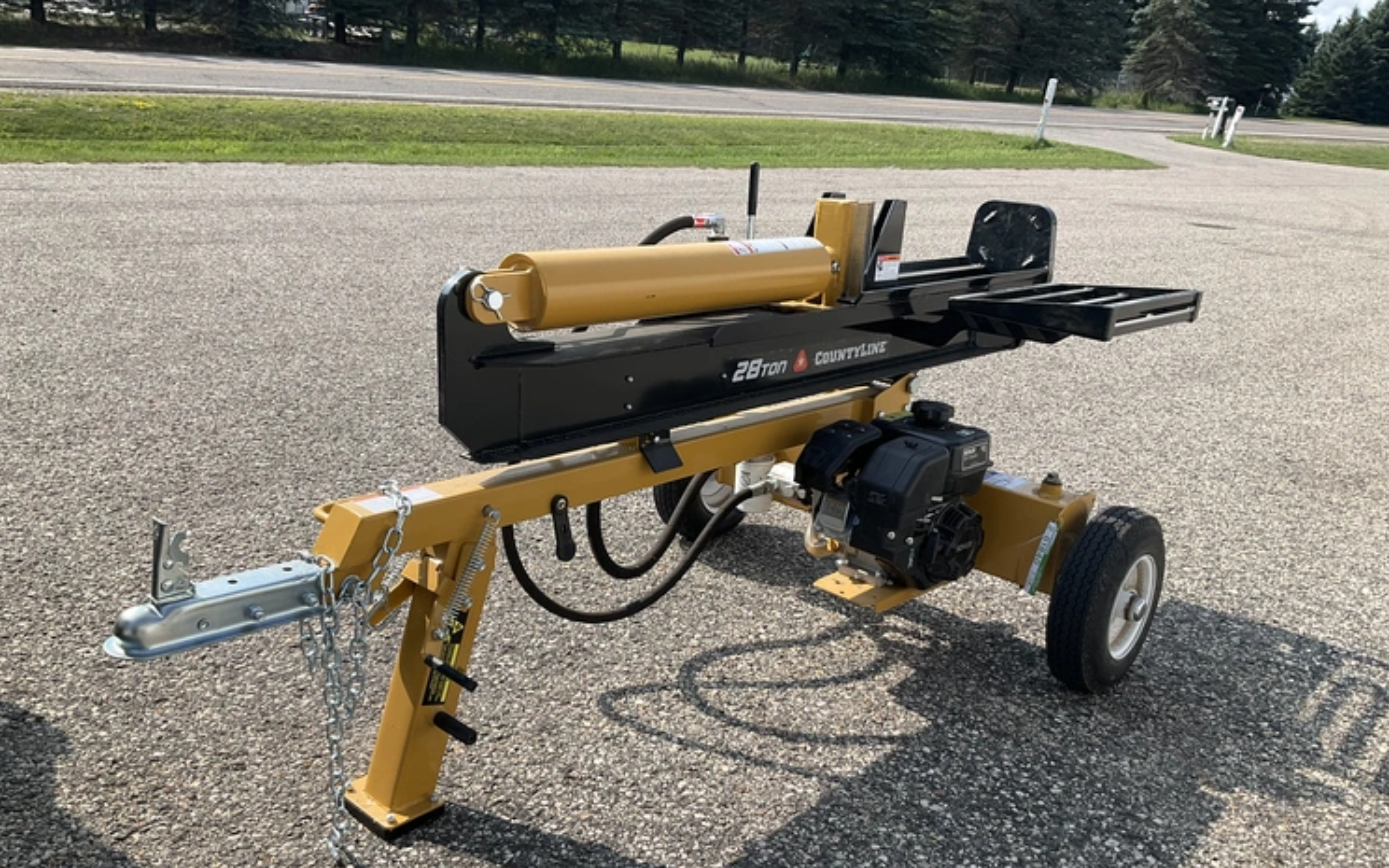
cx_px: 694
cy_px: 516
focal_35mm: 31
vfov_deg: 40.4
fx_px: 1173
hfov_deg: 61.2
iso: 25
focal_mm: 3
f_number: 1.8
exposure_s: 1/1250
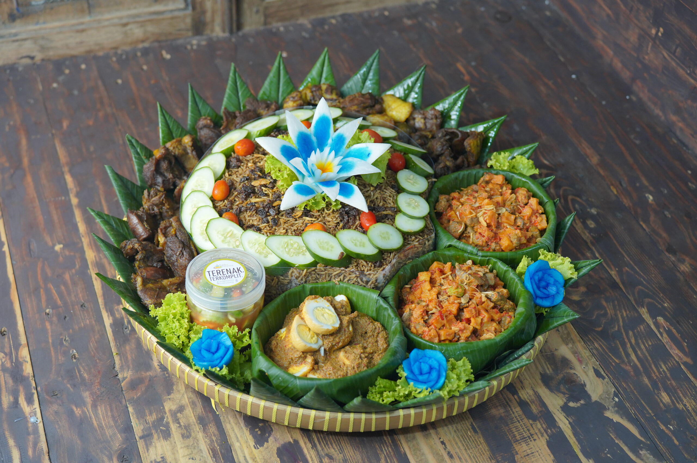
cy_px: 232
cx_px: 348
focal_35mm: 50
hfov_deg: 39.6
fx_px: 967
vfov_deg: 26.9
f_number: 2.2
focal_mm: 50
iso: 1600
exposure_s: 1/320
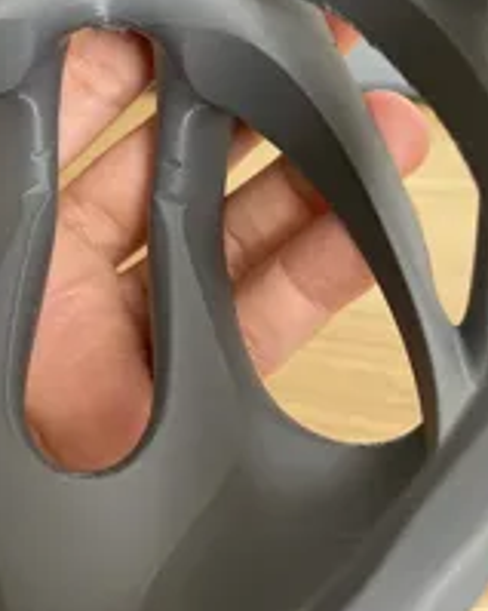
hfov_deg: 28.9
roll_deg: -2.0
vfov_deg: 36.1
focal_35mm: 51
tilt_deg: -18.8
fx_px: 921
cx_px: 86
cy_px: 178
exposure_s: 1/60
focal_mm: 4.2
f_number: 1.6
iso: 500
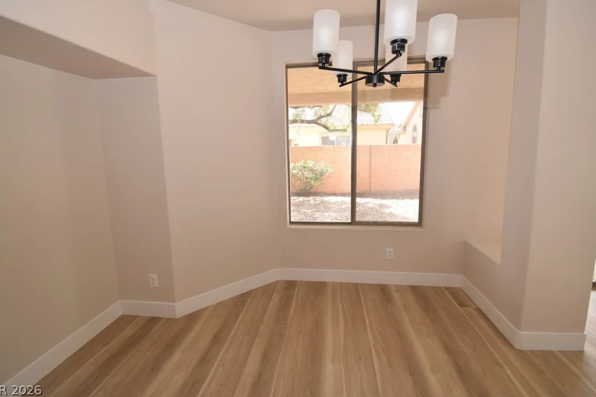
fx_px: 265
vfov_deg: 73.7
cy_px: 188
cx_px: 298
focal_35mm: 16
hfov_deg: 96.7
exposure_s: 1/200
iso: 800
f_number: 5.6
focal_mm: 10
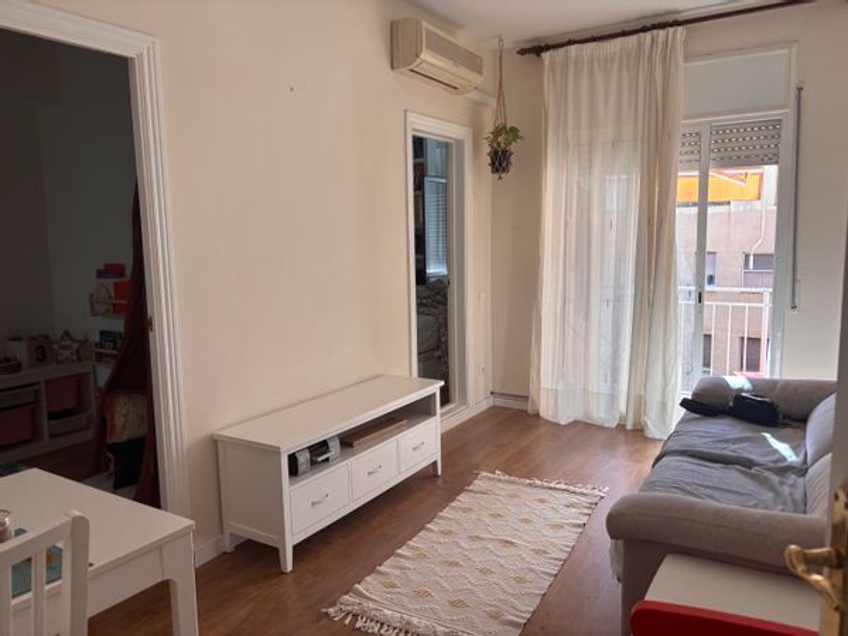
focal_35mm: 26
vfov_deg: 53.1
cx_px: 424
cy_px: 318
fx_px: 637
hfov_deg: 67.3
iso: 40
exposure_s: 1/121
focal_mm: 5.96
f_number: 1.6
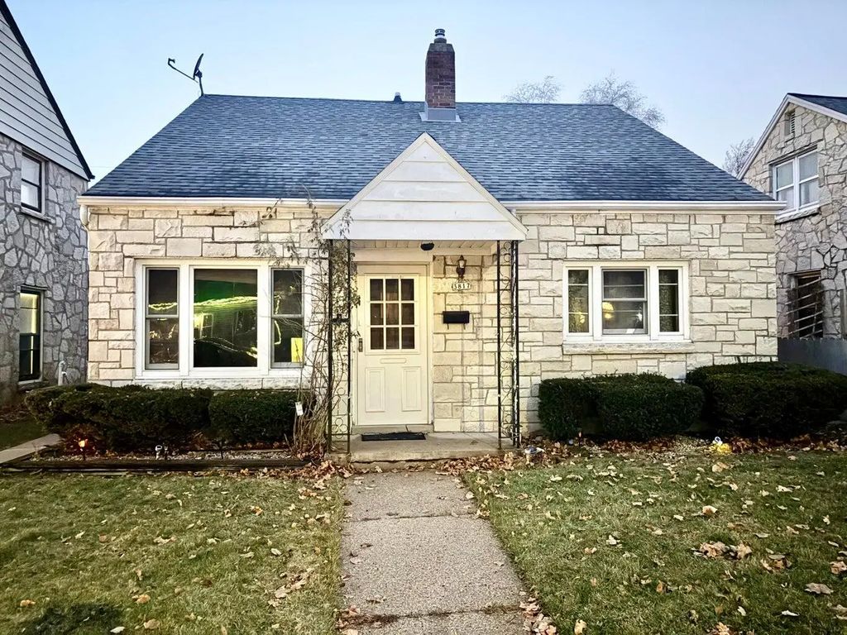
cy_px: 318
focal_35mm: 26
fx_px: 636
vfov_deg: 53.1
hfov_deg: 67.3
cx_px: 424
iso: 1600
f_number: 1.6
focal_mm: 5.96
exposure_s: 1/9
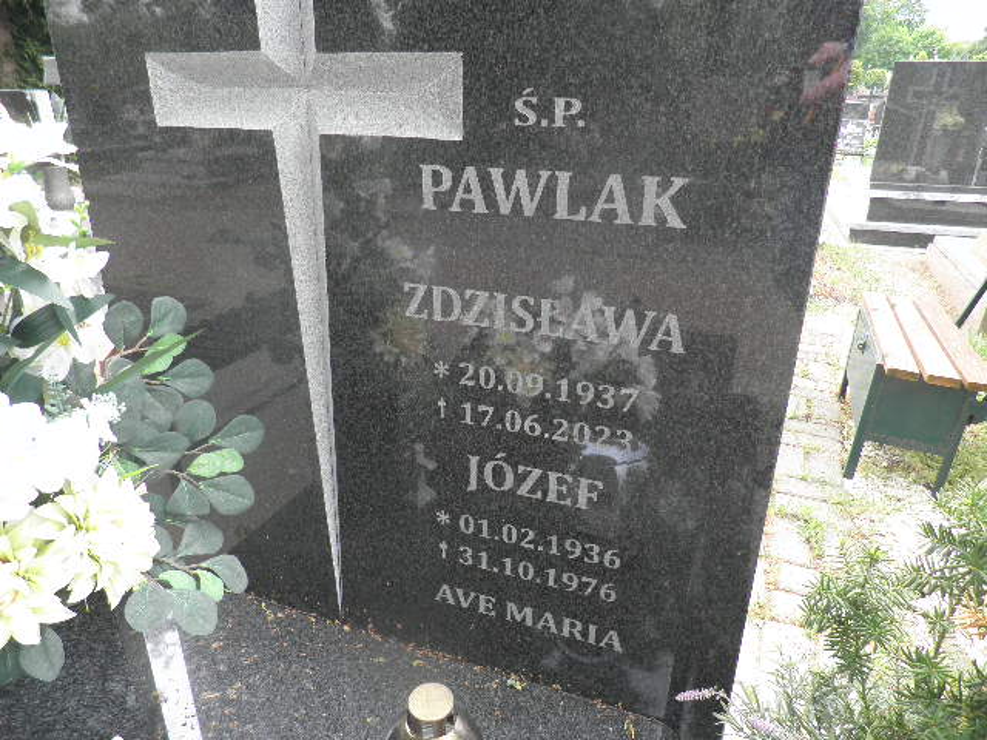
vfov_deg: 56.8
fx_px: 684
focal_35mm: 24
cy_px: 370
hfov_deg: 71.6
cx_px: 494
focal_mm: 4.3
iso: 64
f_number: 3.3
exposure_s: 1/60
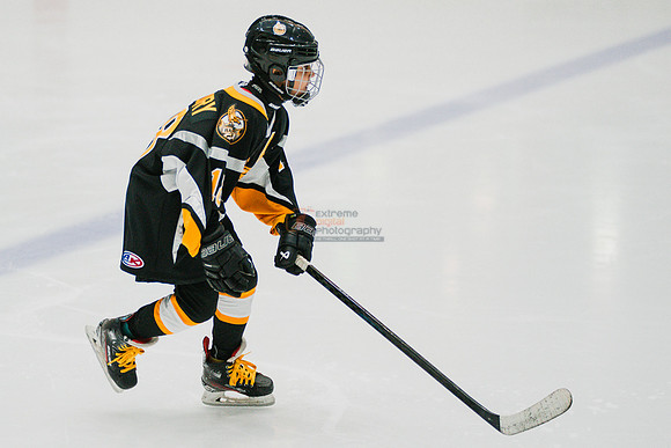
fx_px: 3841
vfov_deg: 6.7
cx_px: 241
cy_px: 172
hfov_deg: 10.0
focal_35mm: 206
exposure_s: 1/1600
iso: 3200
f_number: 3.2
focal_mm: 157
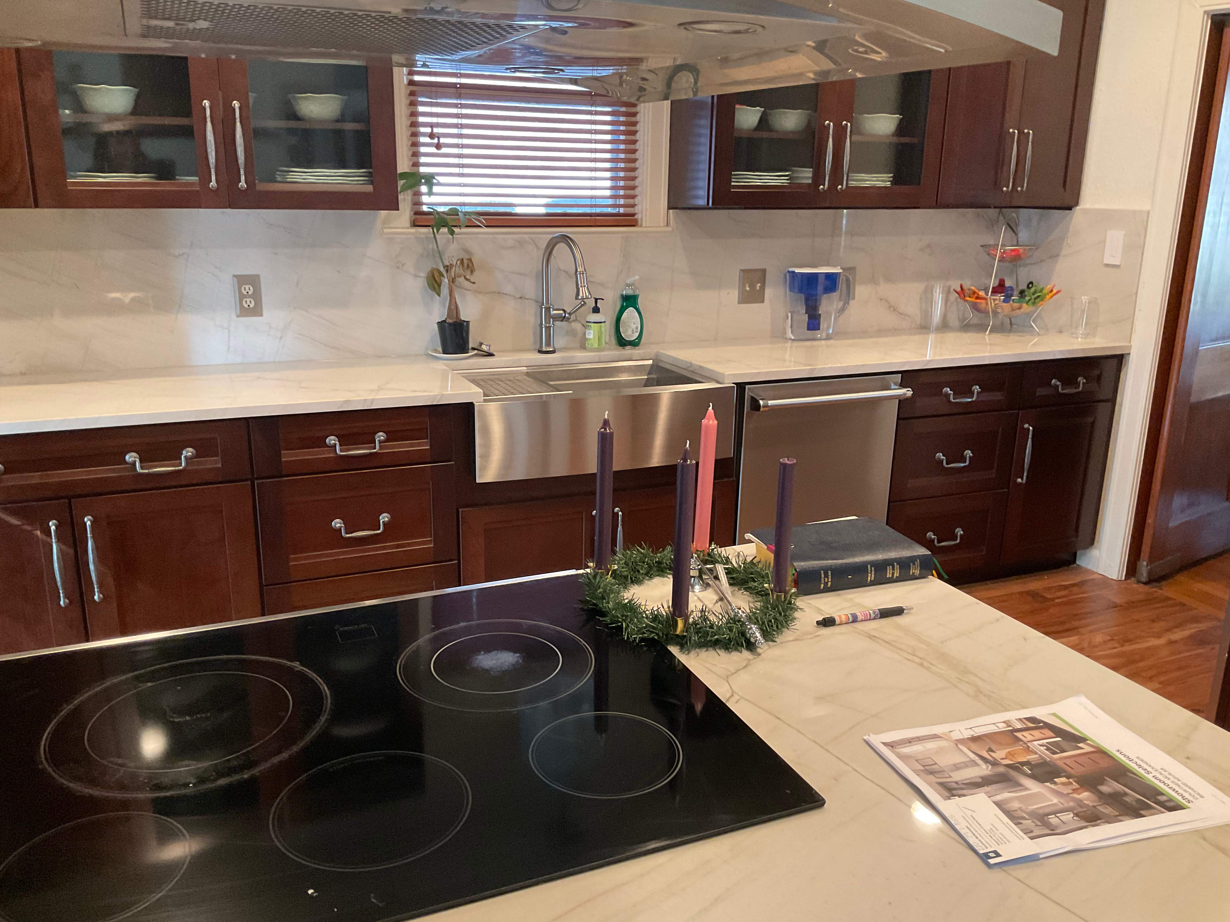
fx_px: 1030
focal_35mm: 29
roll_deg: -1.0
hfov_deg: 61.7
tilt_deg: -16.3
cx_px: 615
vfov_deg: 48.2
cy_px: 461
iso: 250
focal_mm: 3
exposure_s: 1/40
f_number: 1.8
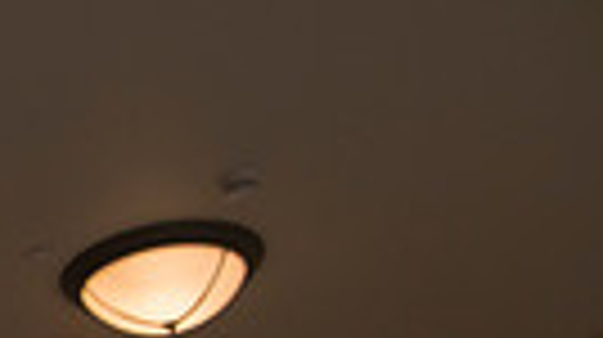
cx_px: -626
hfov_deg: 15.4
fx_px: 1741
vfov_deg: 10.7
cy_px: 512
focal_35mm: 109
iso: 640
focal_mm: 24
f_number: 6.3
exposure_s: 1/320
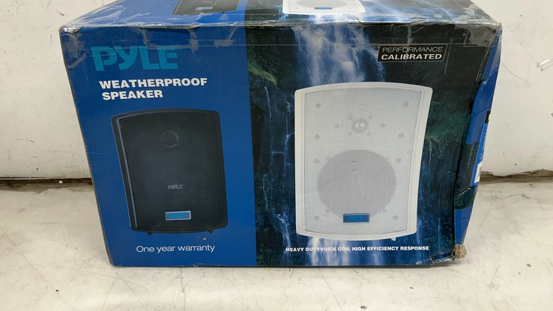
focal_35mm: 31
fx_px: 455
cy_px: 114
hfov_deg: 62.6
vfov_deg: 37.5
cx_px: 276
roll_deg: +0.2
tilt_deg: -21.2
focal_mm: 3
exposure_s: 1/120
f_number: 1.8
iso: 50
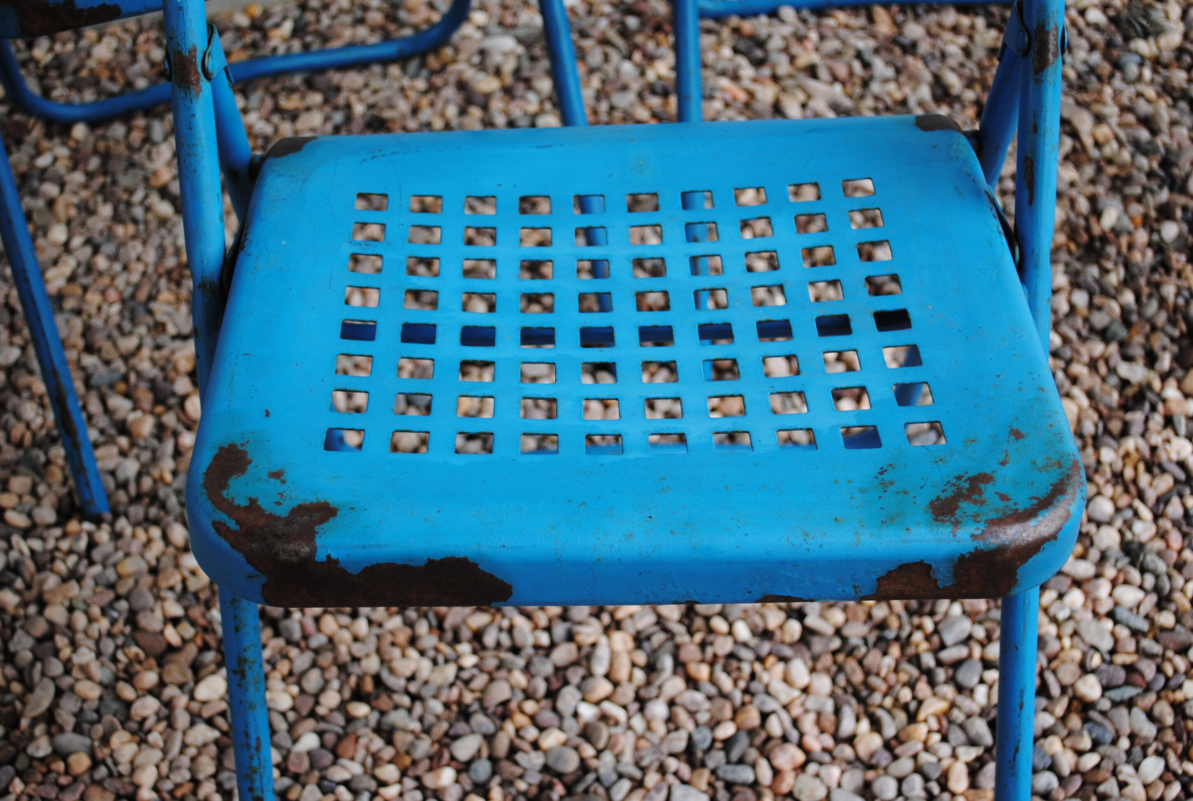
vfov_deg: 25.9
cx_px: 596
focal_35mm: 52
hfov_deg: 37.8
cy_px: 400
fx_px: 1743
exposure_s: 1/40
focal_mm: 35
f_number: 5
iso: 200
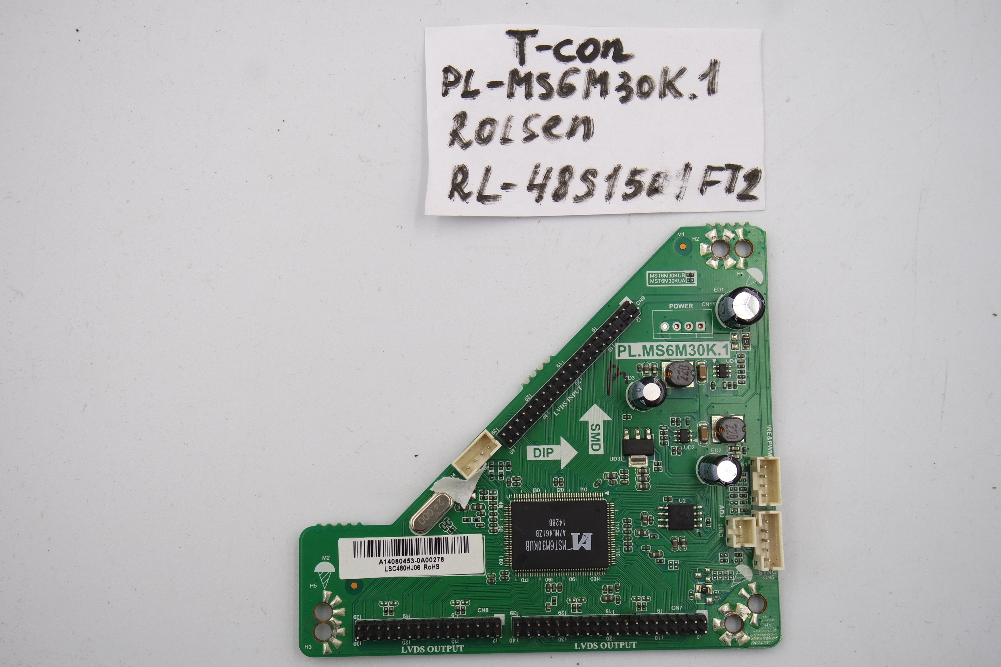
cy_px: 334
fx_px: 1196
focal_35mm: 43
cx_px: 500
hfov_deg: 45.4
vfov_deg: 31.2
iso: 160
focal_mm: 16
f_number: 5.6
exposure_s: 1/100
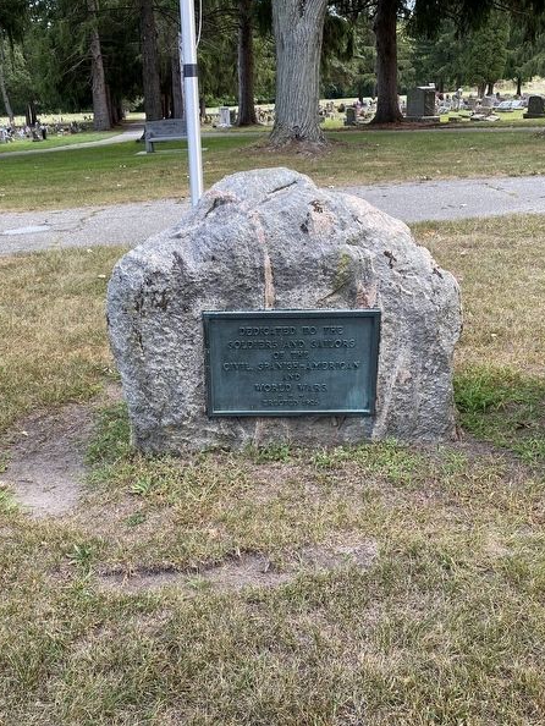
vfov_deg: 52.6
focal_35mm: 35
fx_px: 734
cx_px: 240
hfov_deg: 40.7
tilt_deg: -20.8
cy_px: 362
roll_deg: +3.0
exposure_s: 1/121
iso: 40
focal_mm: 4.25
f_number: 1.8
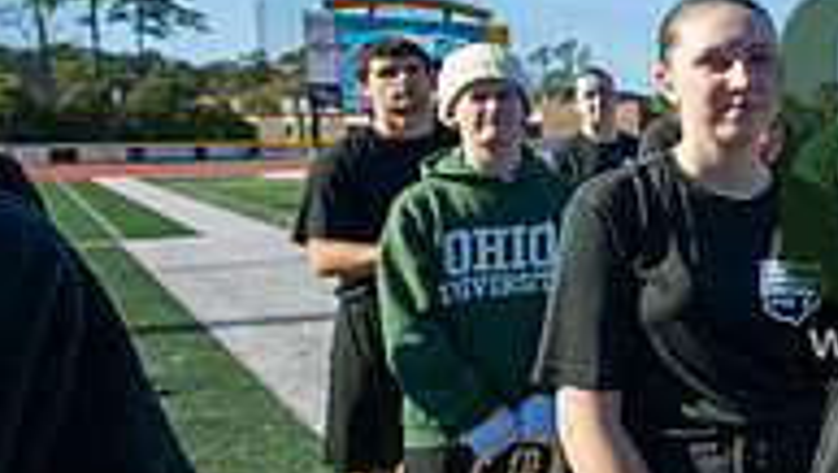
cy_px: 189
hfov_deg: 33.1
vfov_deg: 27.1
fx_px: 979
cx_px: 1107
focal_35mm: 44
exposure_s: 1/2000
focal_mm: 14
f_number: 5
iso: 320
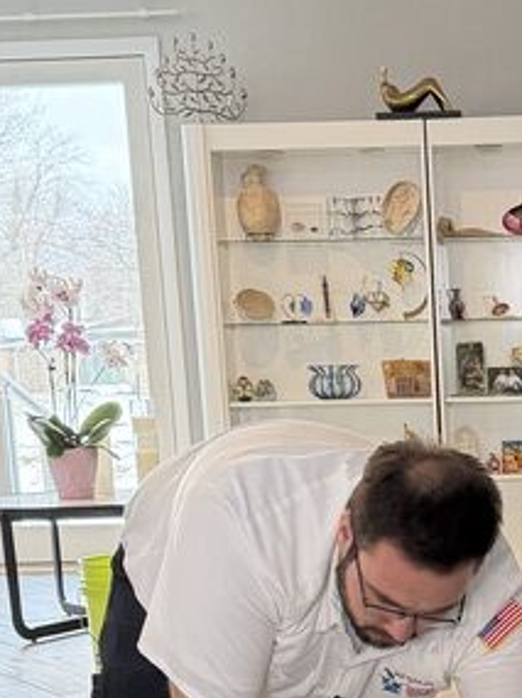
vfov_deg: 20.9
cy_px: 726
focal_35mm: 90
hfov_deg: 16.0
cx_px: 561
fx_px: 1814
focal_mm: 6.76
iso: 250
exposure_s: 1/120
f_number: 1.78
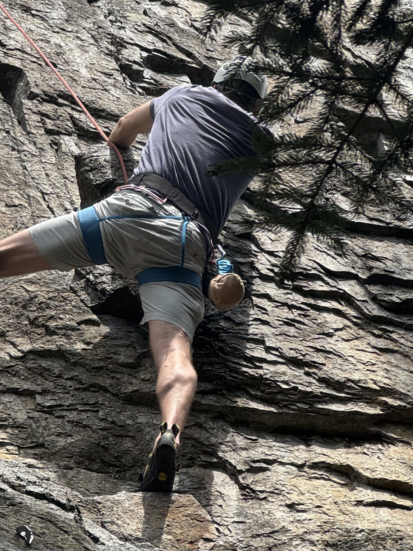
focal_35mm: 152
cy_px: 216
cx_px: 110
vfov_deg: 13.0
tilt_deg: +67.6
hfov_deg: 9.7
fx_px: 2418
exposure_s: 1/368
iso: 25
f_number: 2.8
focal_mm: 9
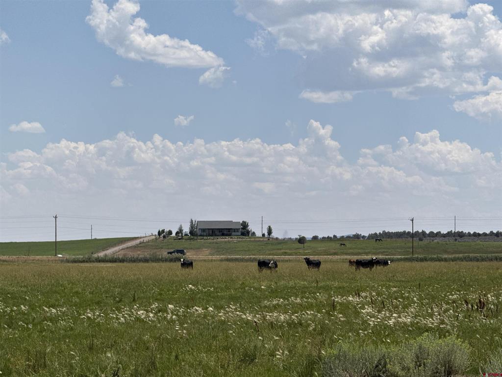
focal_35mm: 120
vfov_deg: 12.3
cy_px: 188
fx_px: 1740
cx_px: 251
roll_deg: -0.2
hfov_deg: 16.4
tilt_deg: -0.8
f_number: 2.8
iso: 50
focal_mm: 15.66
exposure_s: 1/3509
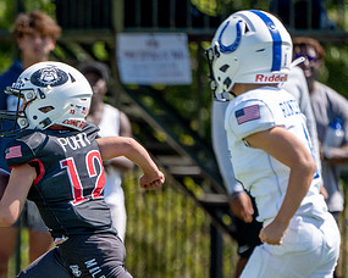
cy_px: 268
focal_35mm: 1086
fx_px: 11185
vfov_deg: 1.4
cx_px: 11
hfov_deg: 1.8
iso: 400
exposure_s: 1/1600
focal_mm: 400
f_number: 5.6
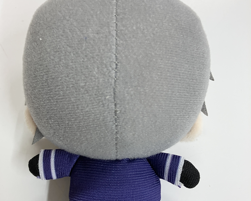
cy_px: 115
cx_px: 124
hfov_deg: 49.1
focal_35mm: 37
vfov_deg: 40.0
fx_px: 275
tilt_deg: -77.2
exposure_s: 1/60
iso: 80
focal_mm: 3.99
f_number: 1.8
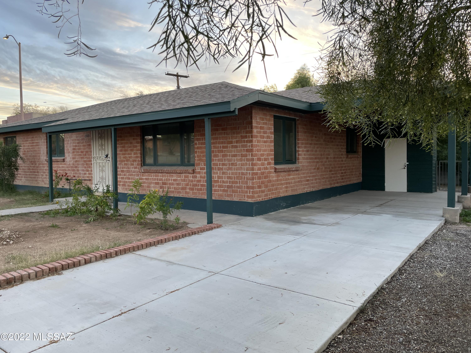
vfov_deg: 53.1
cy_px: 176
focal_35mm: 26
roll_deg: +2.1
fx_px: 354
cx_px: 236
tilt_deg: -0.6
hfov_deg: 67.3
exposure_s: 1/121
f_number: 1.6
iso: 40
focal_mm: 4.2
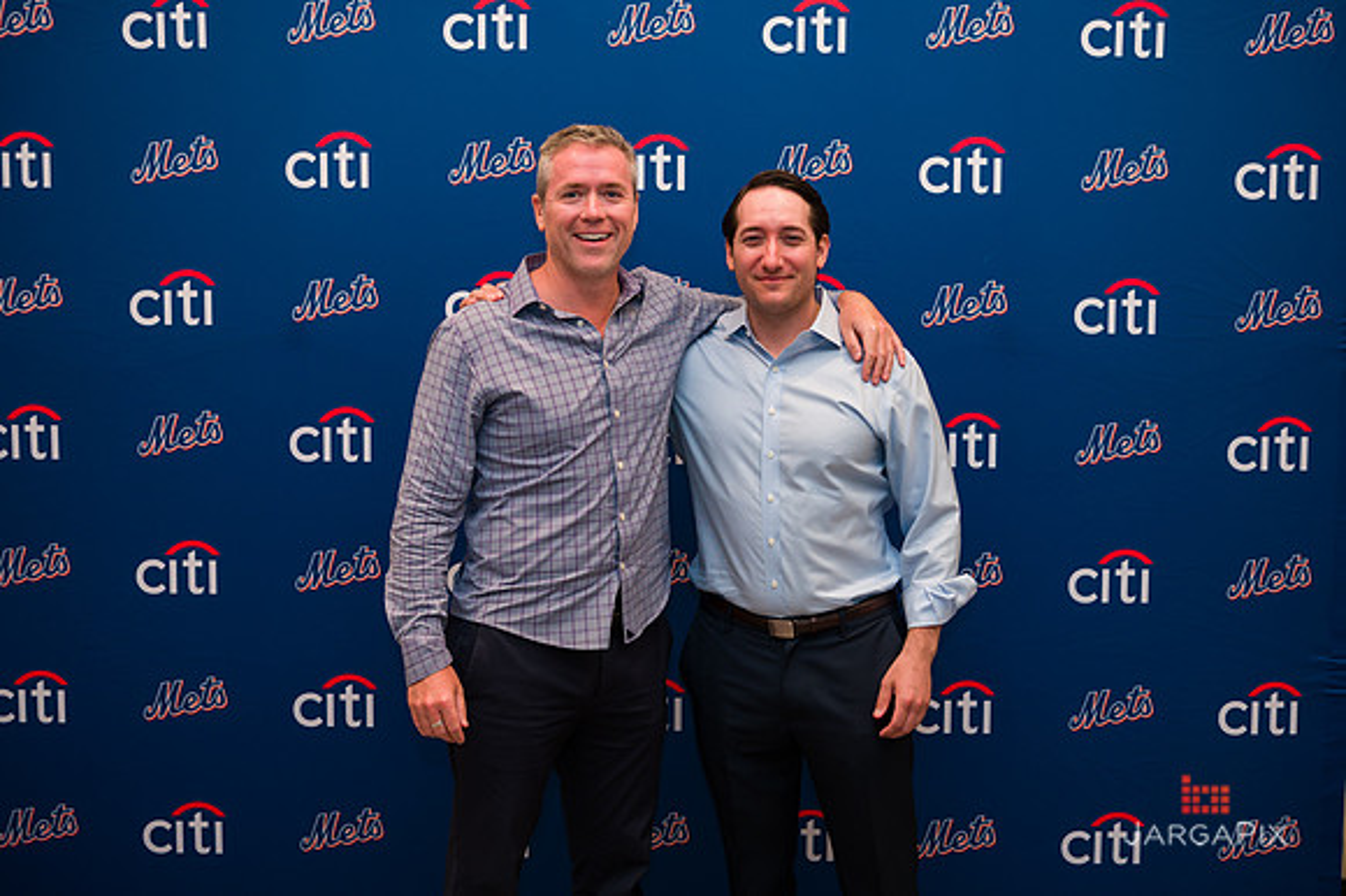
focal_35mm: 42
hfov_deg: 46.4
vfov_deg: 31.9
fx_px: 1569
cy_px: 448
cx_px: 673
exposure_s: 1/200
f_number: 4
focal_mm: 42
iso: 400
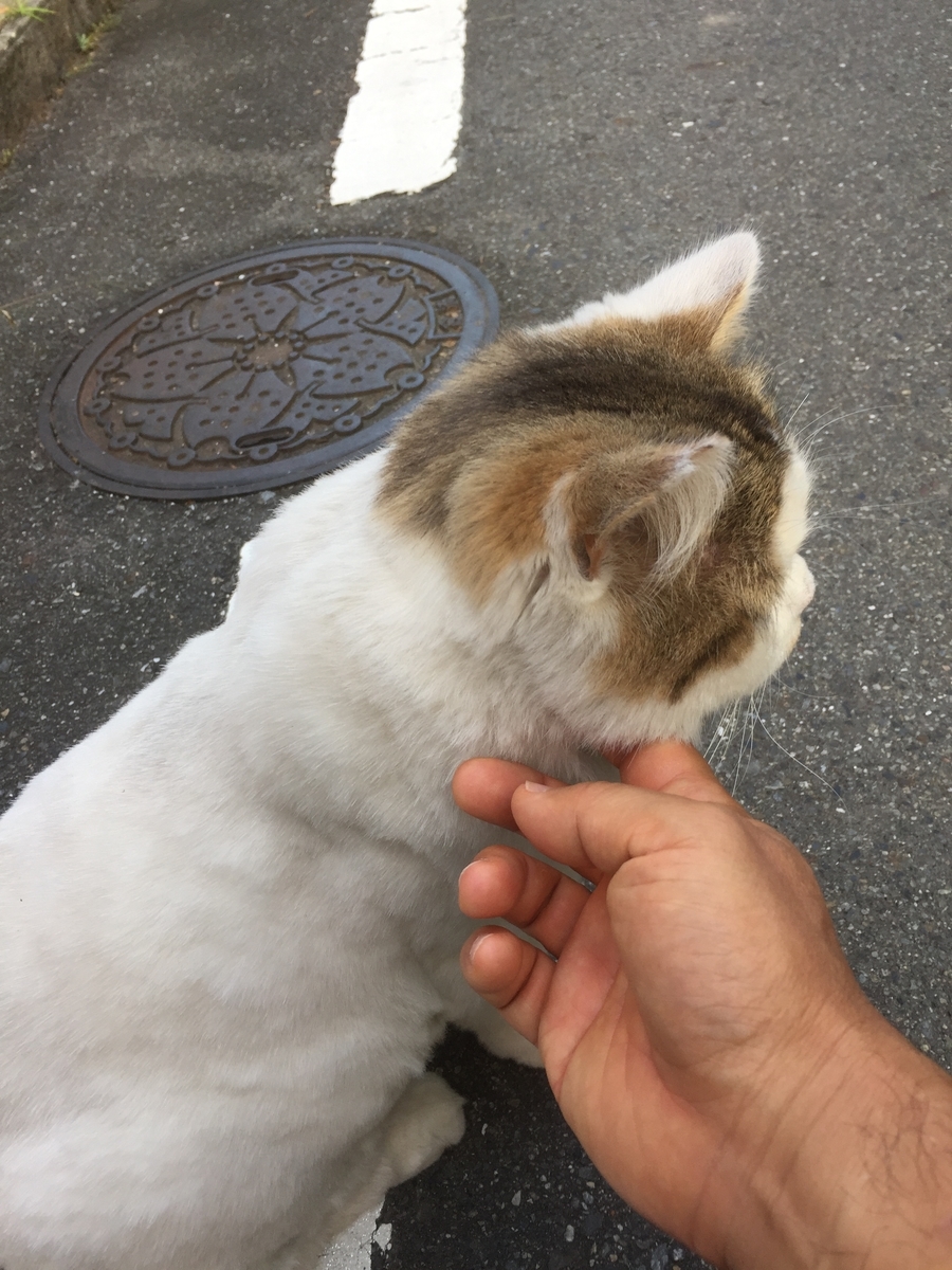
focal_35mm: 29
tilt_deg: -45.0
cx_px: 476
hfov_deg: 48.2
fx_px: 1063
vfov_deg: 61.7
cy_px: 635
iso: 40
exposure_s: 1/120
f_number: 2.2
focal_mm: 4.15
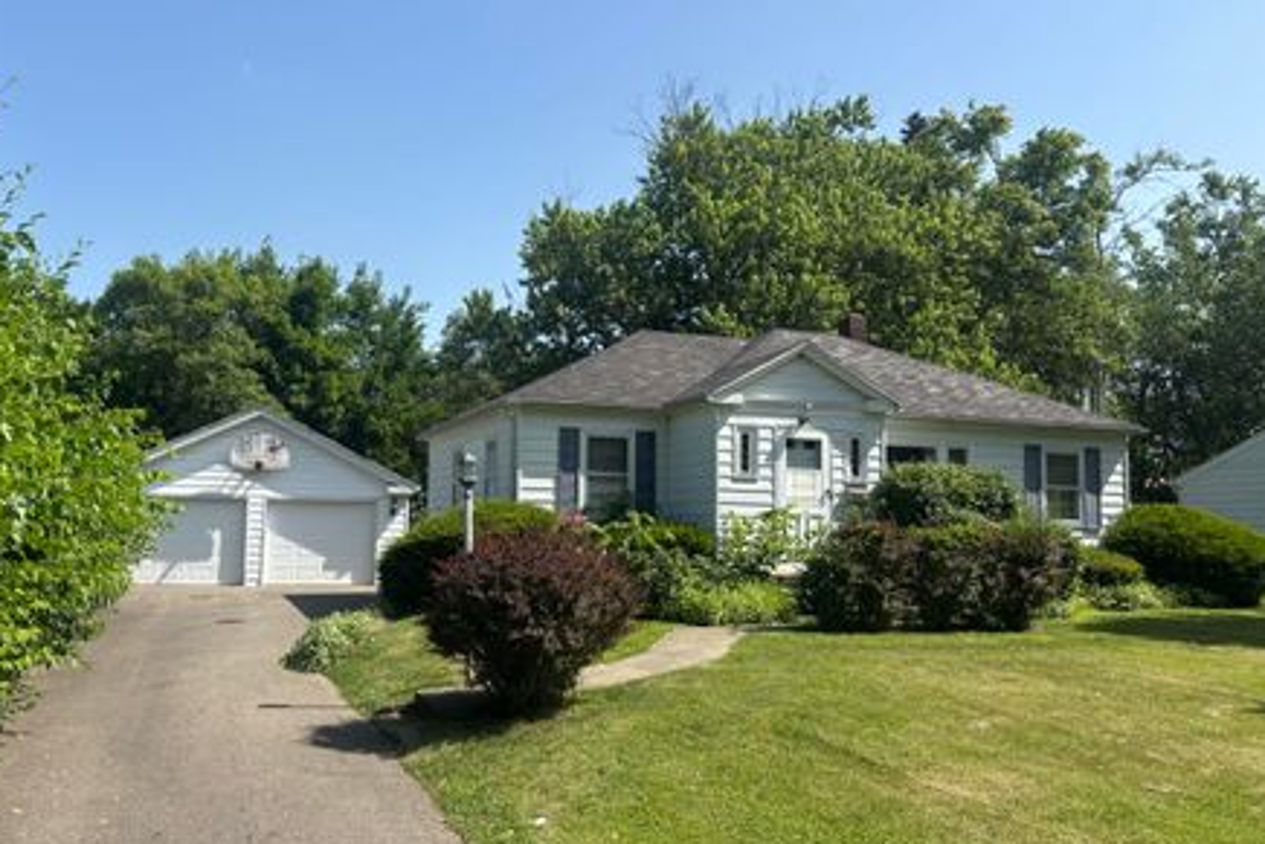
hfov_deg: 60.1
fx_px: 1090
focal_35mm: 31
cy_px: 428
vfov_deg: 42.4
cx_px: 566
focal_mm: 5.96
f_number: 1.6
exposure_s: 1/2342
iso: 50
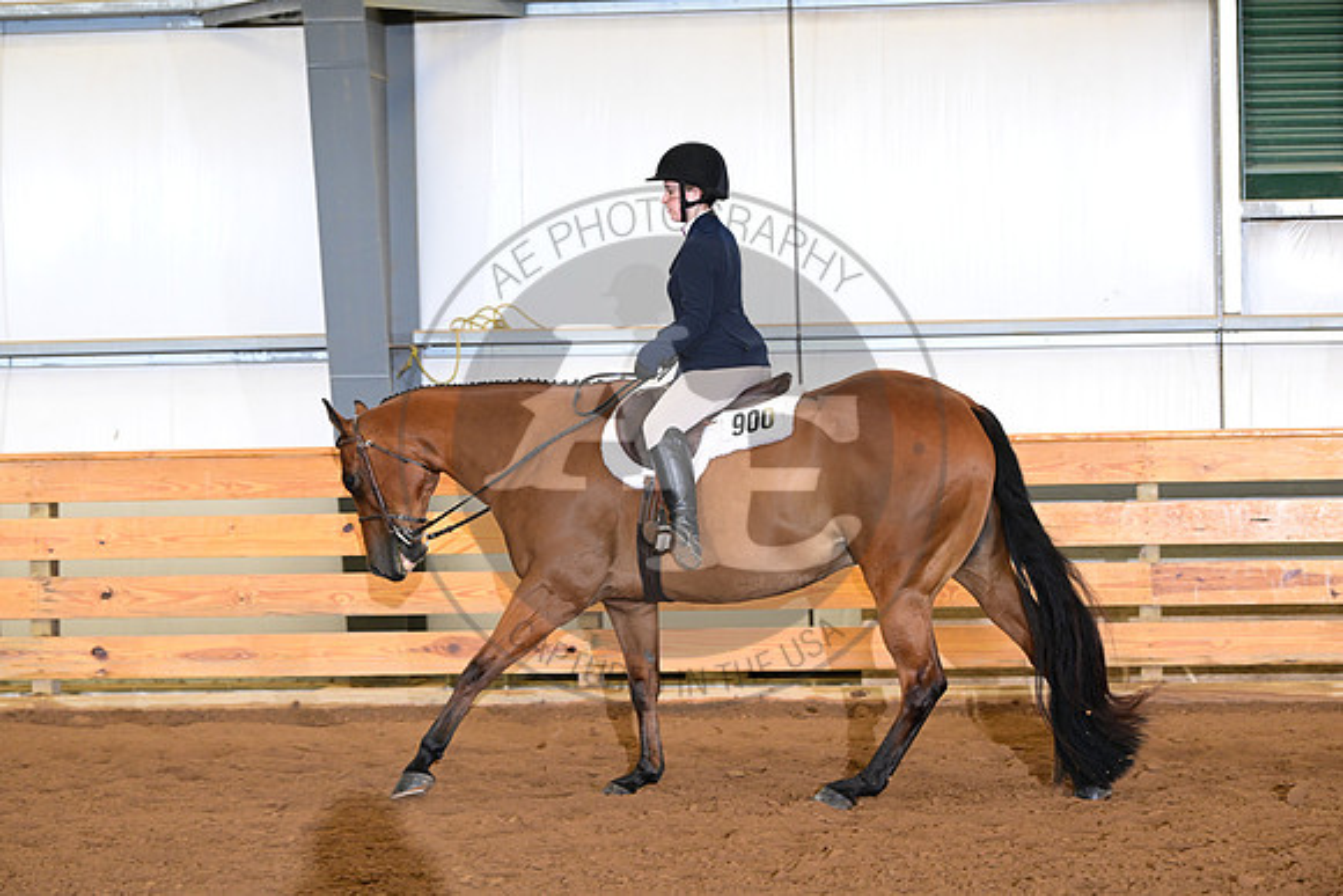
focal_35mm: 120
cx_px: 672
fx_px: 4478
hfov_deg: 17.1
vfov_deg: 11.4
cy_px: 448
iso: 2500
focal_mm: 120
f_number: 5
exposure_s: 1/200
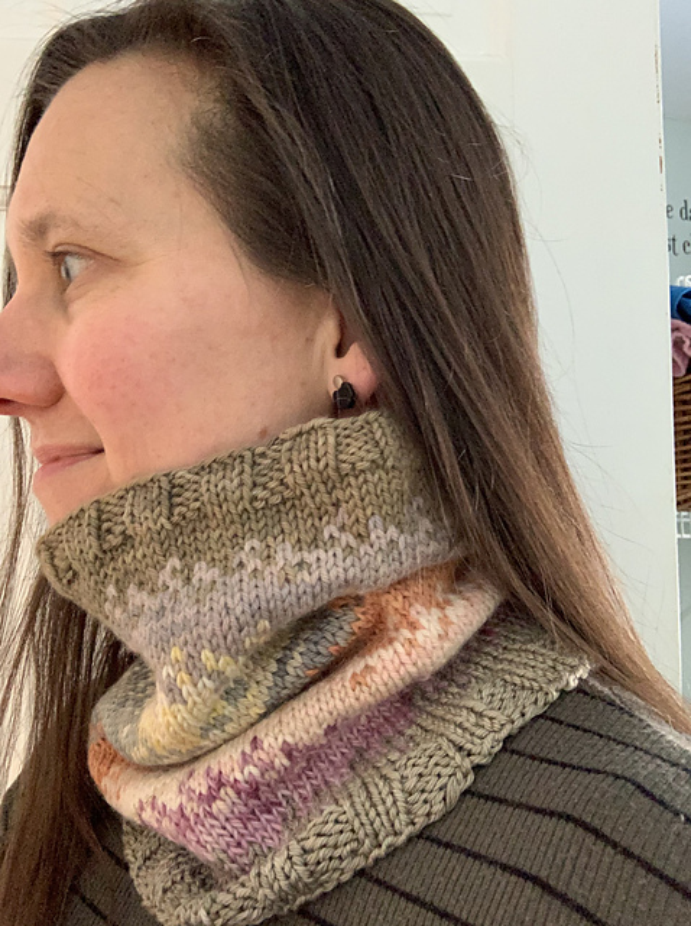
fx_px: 854
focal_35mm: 32
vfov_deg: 56.9
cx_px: 346
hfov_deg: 44.1
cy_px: 463
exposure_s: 1/32
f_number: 2.2
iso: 320
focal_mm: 2.87
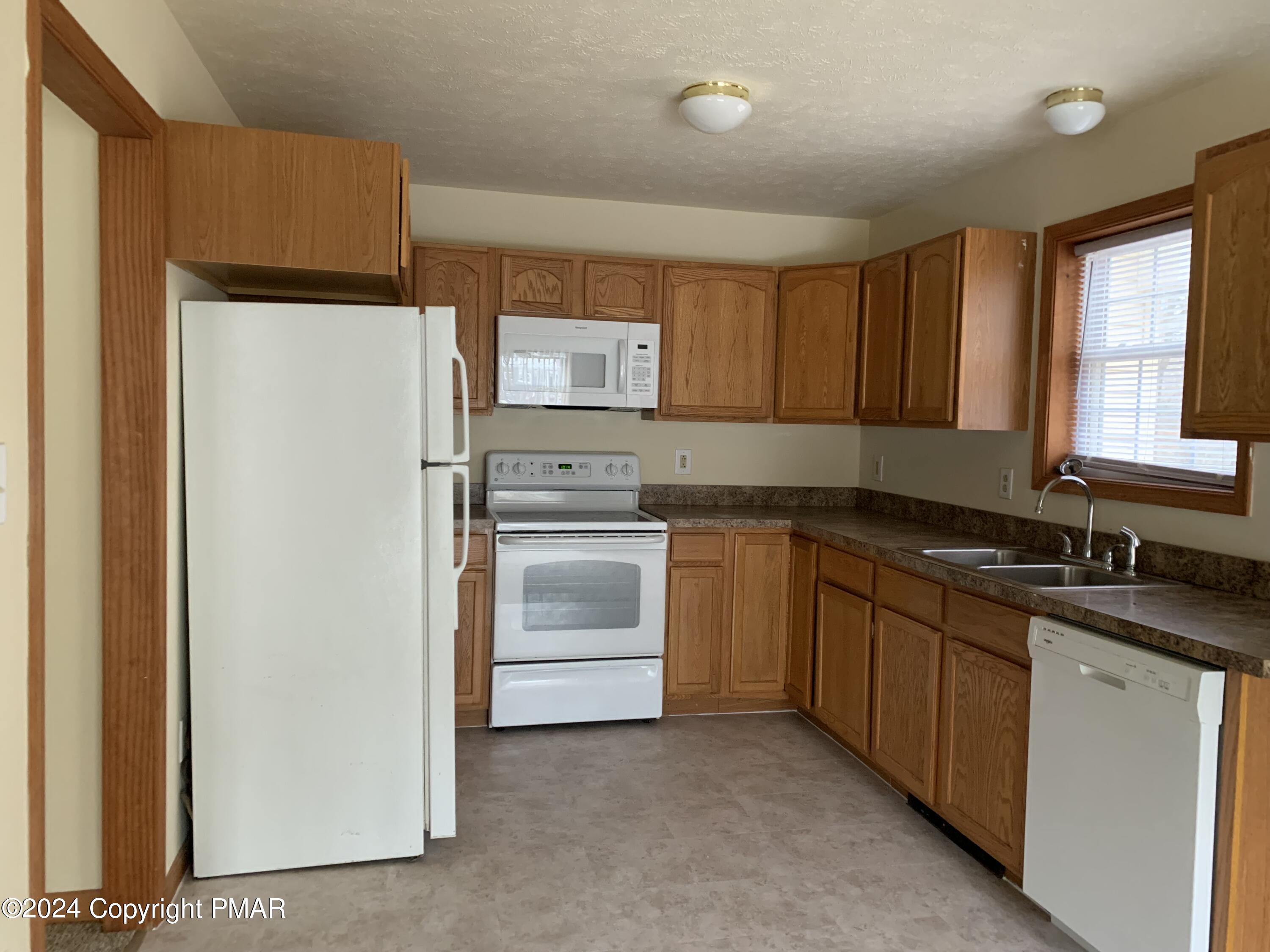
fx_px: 954
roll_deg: -3.0
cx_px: 635
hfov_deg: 67.3
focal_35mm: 26
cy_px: 476
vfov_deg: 53.1
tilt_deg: -2.0
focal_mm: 4.25
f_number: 1.8
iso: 400
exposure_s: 1/43
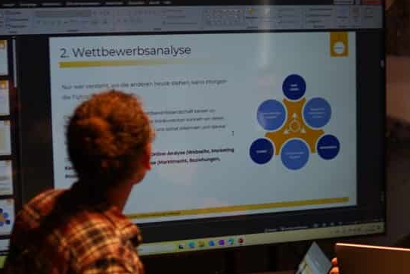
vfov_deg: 16.1
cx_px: 210
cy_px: 165
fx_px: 969
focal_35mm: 85
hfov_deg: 23.9
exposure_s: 1/200
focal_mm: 30
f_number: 1.4
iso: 250
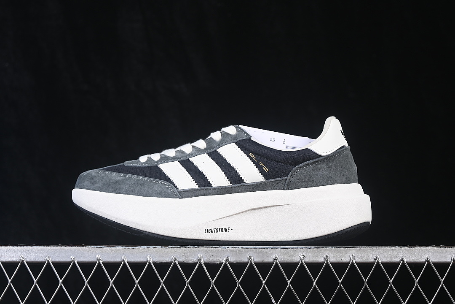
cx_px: 228
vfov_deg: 18.2
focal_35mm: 75
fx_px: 948
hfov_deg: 27.0
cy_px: 152
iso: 160
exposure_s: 1/60
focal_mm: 50
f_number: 7.1
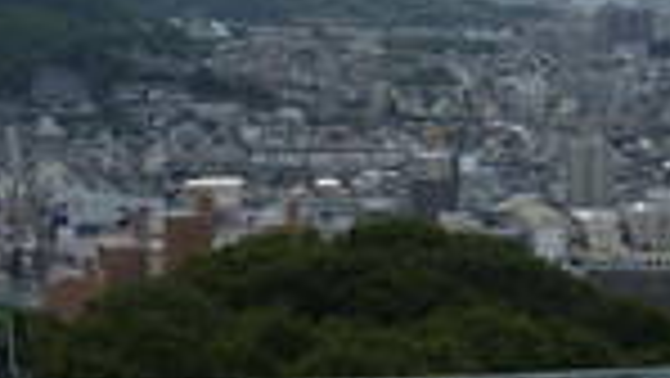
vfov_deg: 7.2
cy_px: 94
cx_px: 576
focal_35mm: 168
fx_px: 2986
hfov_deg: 12.7
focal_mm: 9
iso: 100
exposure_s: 1/640
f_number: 4.4
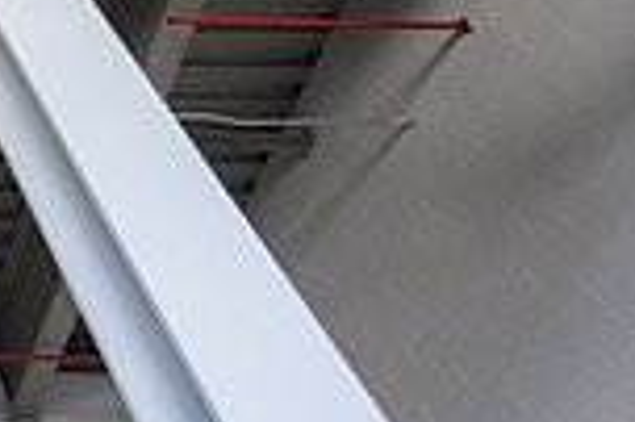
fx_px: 951
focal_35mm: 54
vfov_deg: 20.3
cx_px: -460
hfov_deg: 23.2
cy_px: -261
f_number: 9
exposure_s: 1/80
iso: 1600
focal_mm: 14
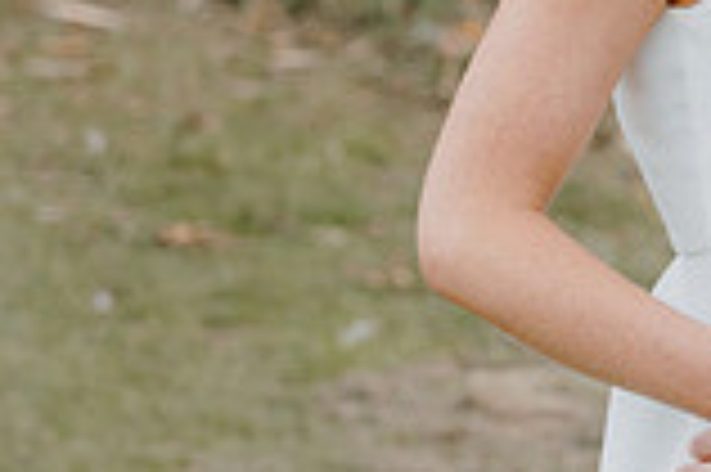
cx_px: 1184
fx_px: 5070
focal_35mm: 257
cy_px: -70
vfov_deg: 5.3
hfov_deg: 7.8
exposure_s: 1/200
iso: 250
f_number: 3.5
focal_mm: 70
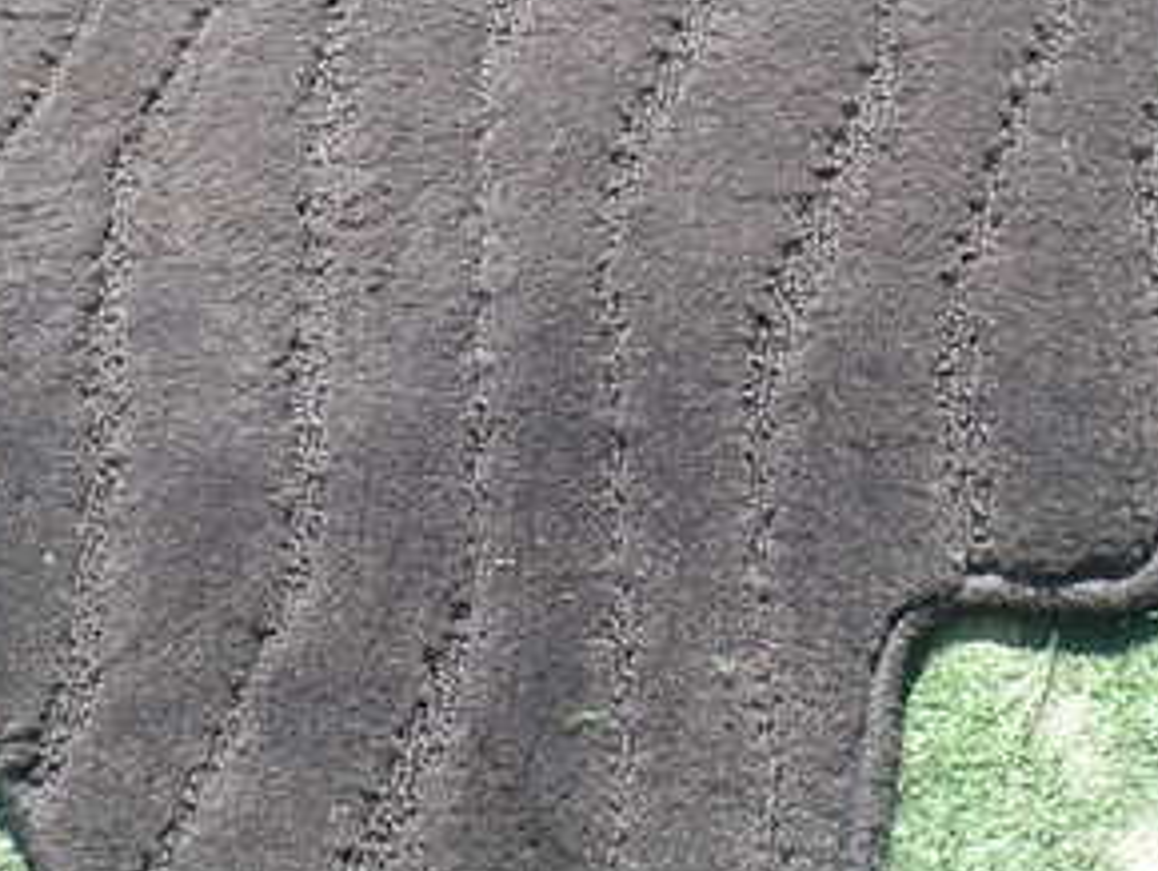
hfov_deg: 31.2
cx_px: 567
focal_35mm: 62
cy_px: 260
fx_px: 2076
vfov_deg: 23.5
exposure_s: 1/160
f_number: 3.2
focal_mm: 5.4
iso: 100
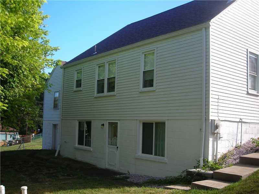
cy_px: 97
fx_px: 284
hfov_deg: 49.0
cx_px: 130
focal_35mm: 38
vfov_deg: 37.7
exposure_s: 1/300
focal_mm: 6.3
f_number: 3.2
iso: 50
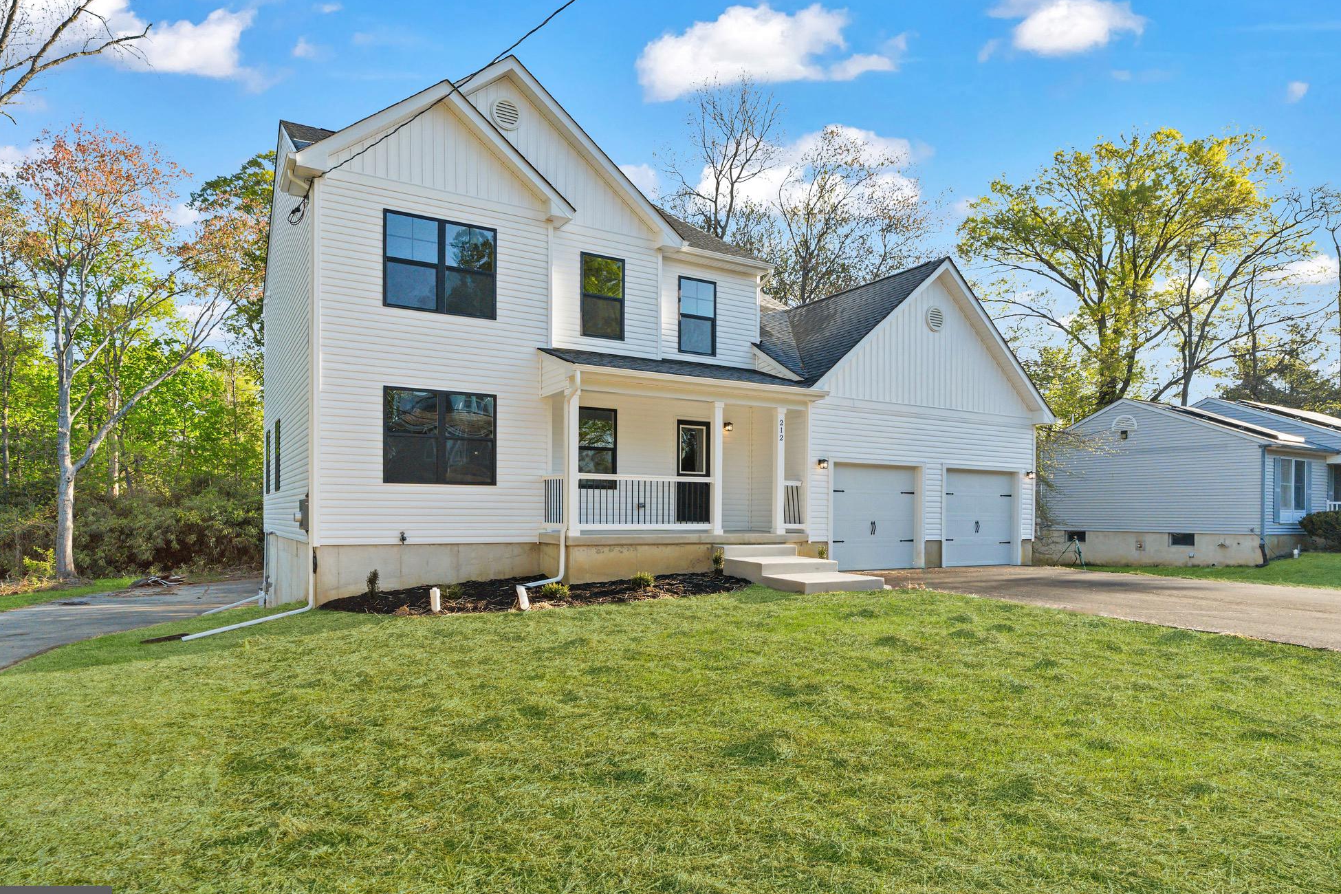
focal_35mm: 21
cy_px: 467
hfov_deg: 81.2
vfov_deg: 59.5
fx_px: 782
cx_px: 664
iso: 1600
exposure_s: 1/1000
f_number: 8
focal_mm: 20
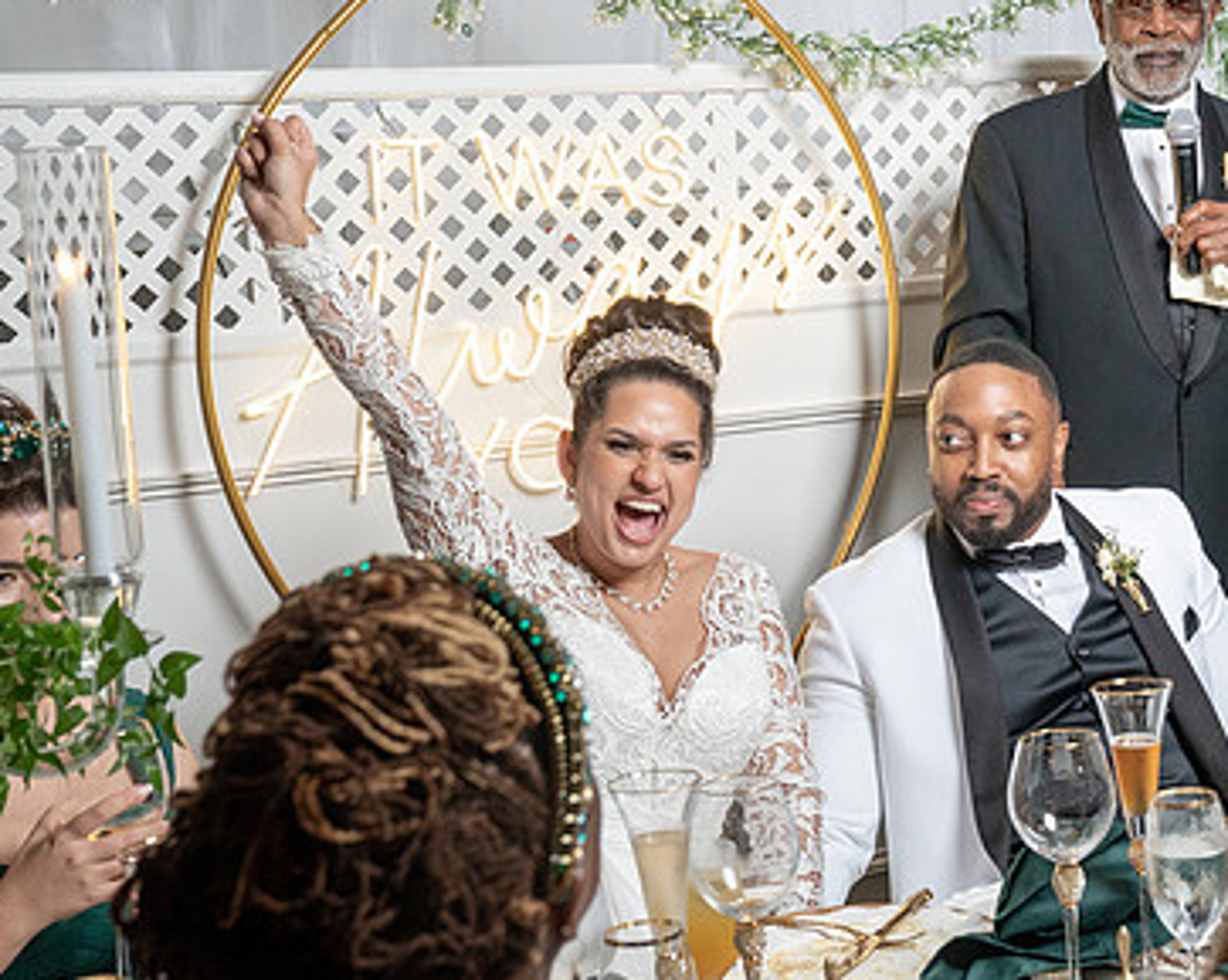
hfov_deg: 27.1
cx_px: 1069
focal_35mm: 68
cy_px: 404
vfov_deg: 22.4
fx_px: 2469
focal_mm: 37
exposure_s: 1/200
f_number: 5.6
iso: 1000
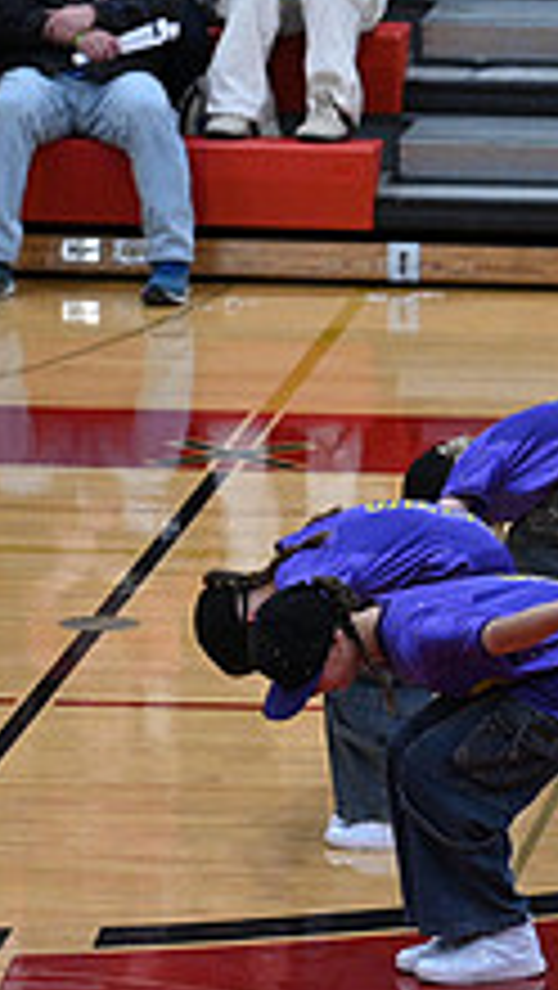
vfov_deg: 5.8
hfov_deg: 3.2
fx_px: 9796
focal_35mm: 373
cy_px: 646
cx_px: 1296
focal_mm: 135
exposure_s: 1/400
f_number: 4
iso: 4000
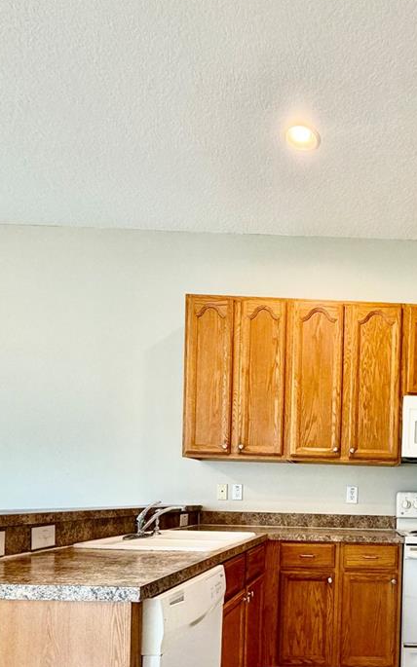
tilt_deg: -0.7
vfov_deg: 65.7
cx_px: 368
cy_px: 507
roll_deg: -1.8
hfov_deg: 43.8
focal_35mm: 26
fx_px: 473
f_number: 2.2
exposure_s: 1/60
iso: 200
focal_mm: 2.22
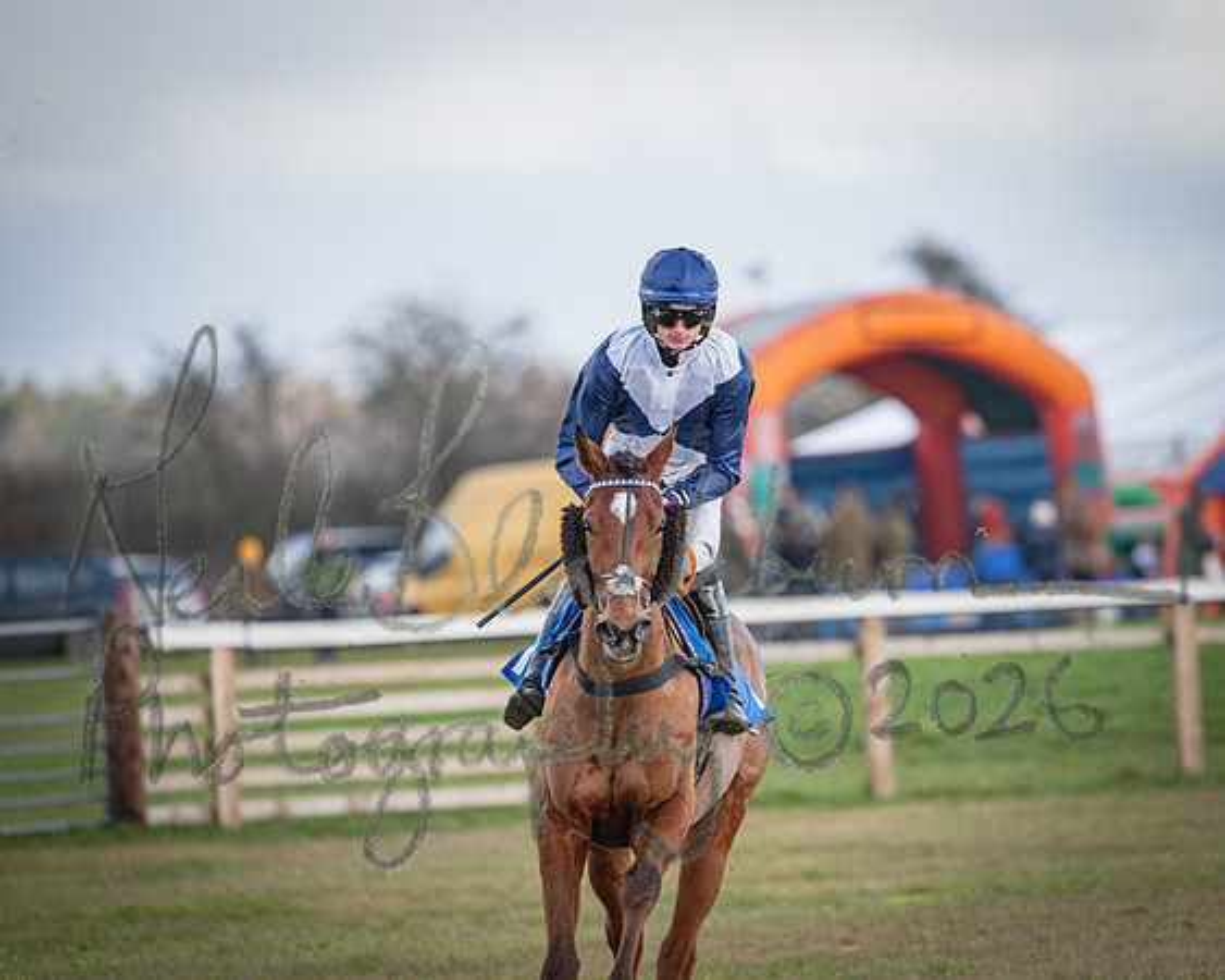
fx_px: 16326
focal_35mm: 450
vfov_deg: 3.4
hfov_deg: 4.3
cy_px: 490
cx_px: 612
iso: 800
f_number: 5
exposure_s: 1/1250
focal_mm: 400
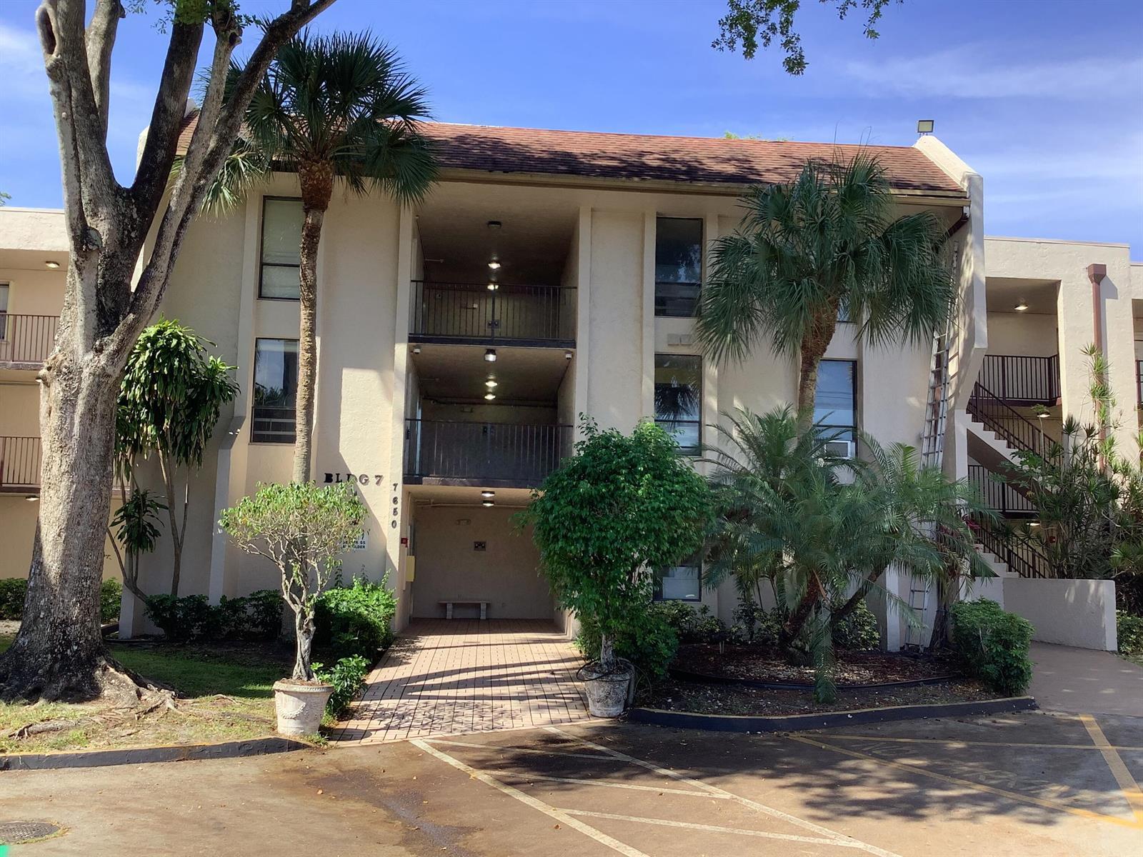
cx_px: 572
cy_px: 428
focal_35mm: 31
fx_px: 1024
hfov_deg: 58.4
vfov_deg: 45.4
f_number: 2.4
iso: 25
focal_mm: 3.3
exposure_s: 1/392
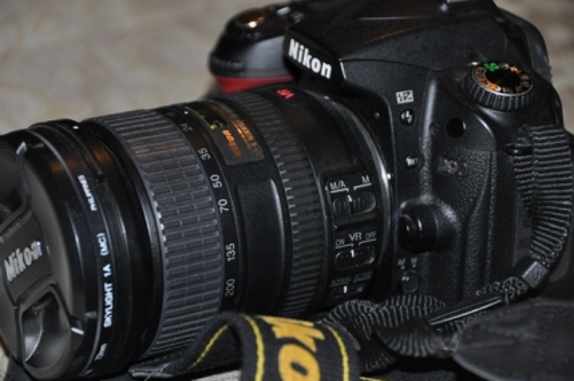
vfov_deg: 8.3
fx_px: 2620
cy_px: 191
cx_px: 278
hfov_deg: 12.5
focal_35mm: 165
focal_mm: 105
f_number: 5.3
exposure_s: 1/60
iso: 800
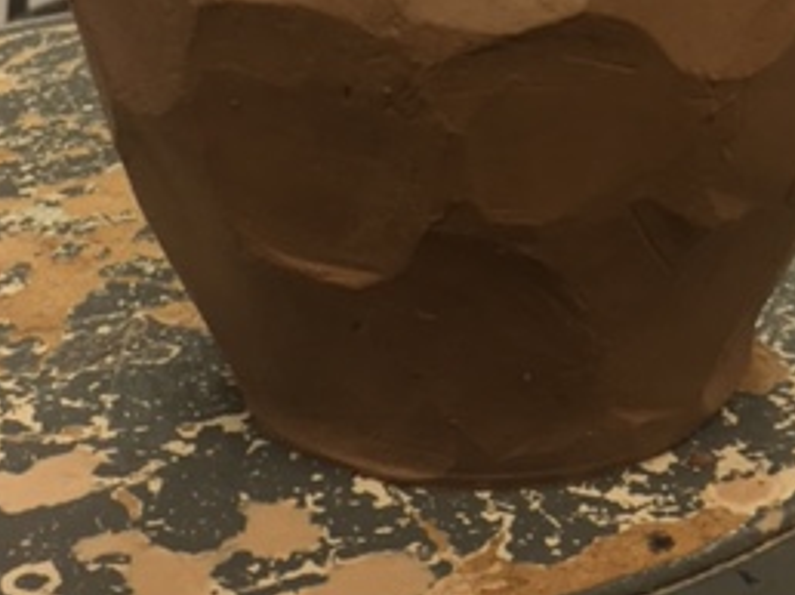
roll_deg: +1.7
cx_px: 444
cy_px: -86
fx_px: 1652
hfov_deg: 27.0
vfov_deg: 19.4
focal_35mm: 72
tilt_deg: -12.9
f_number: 2.2
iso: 50
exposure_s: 1/30
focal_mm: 4.15
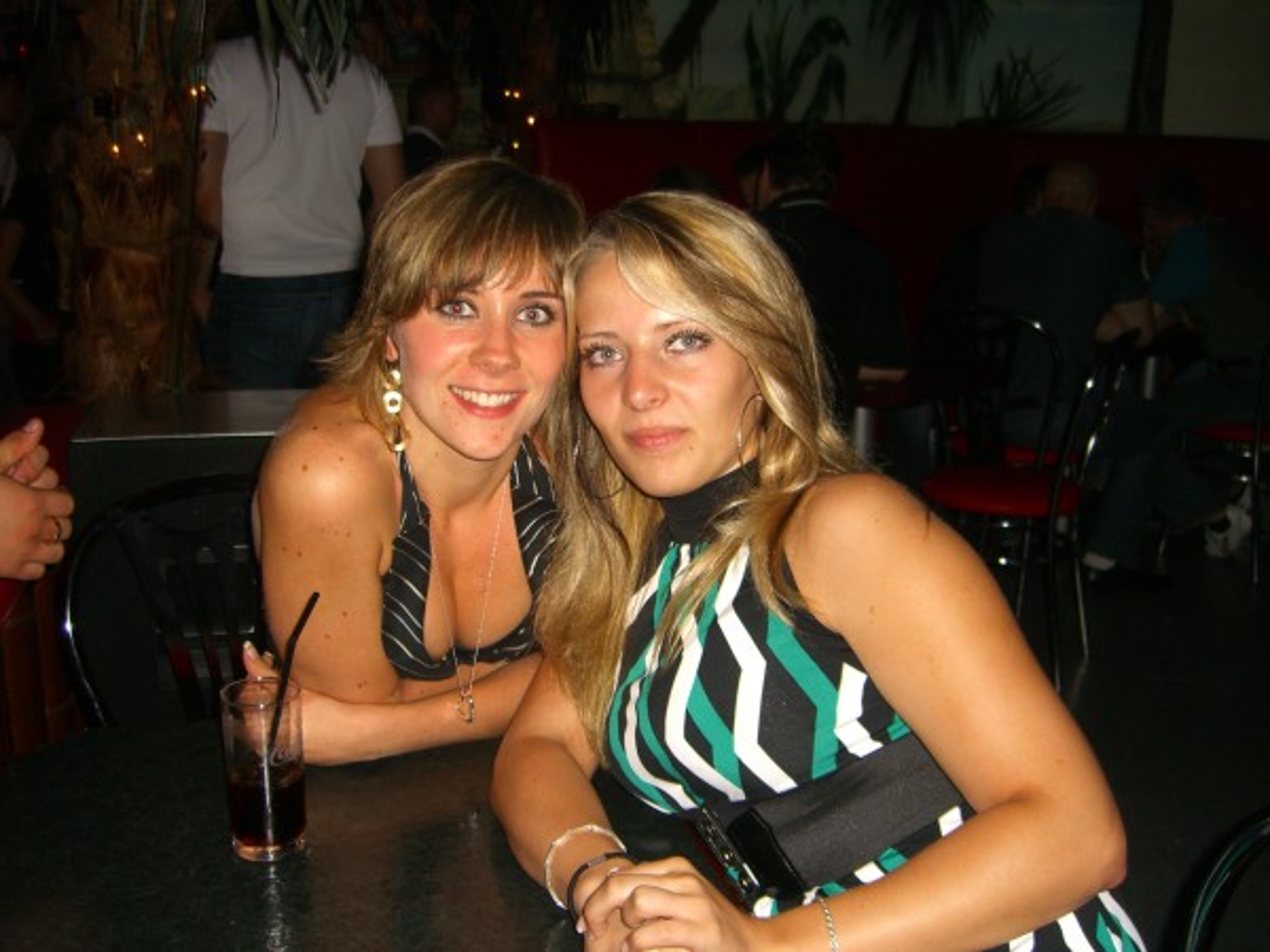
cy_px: 476
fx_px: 1394
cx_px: 635
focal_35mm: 38
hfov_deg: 49.0
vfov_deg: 37.7
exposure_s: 1/60
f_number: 2.8
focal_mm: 7.9
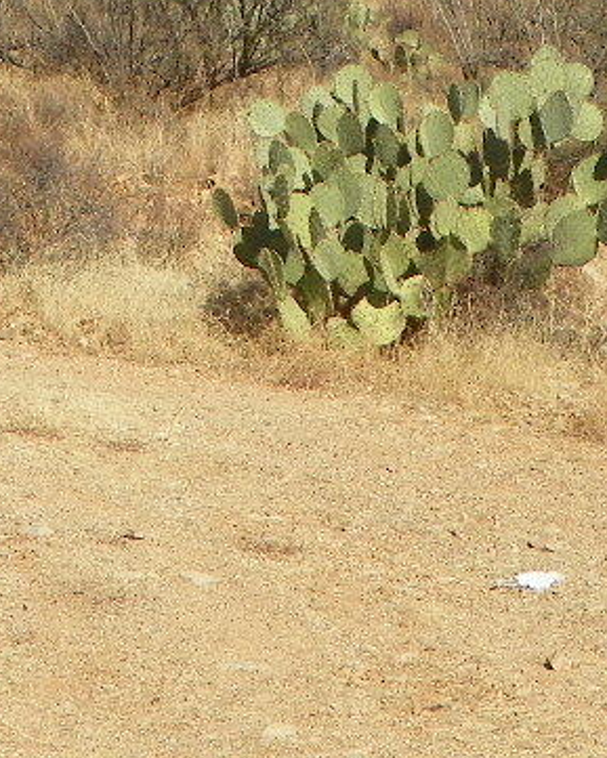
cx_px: 172
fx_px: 3187
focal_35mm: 142
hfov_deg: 10.9
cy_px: -48
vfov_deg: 13.3
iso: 64
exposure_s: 1/400
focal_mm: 7.3
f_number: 5.6
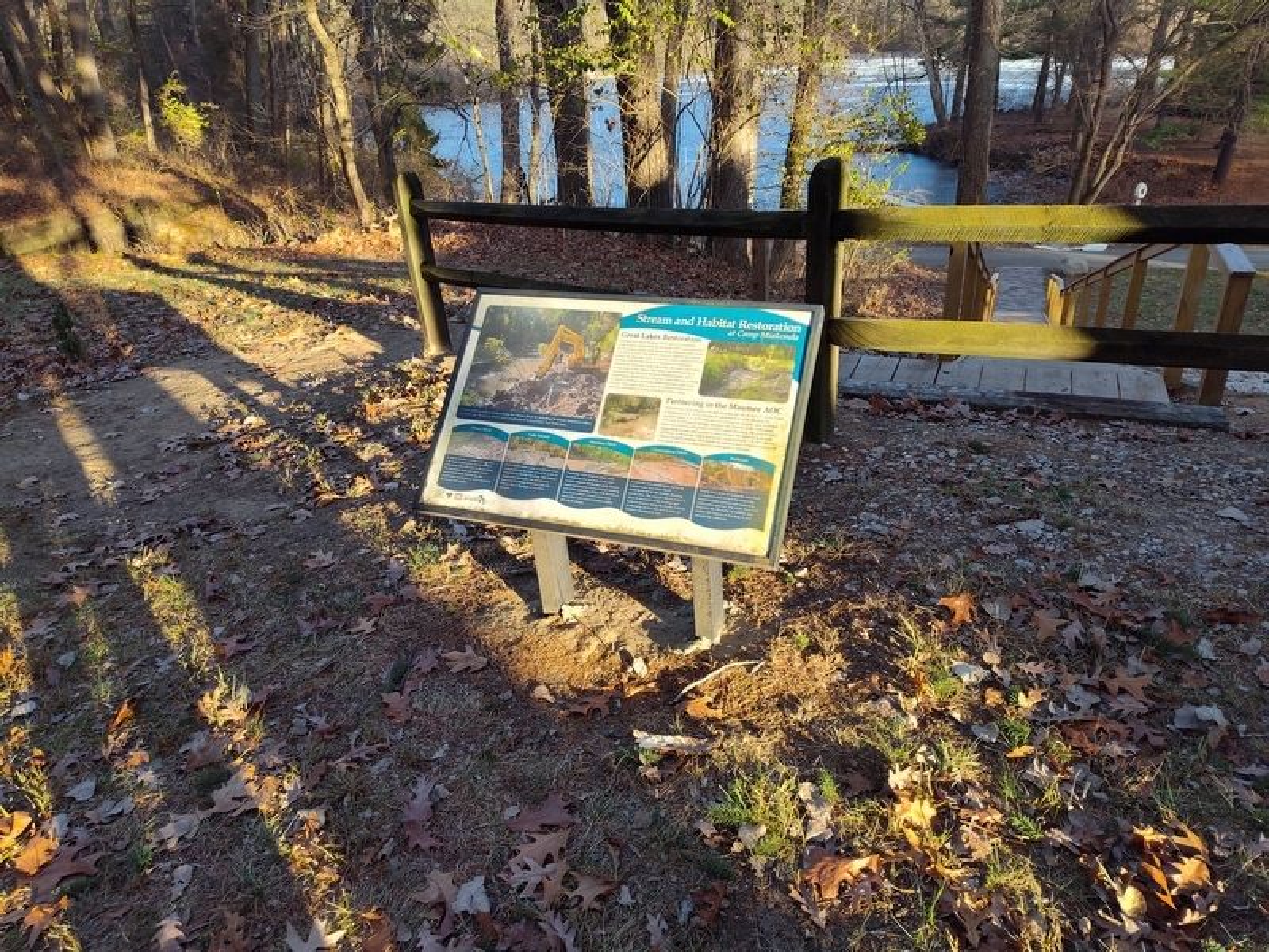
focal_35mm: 23
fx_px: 843
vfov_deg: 58.9
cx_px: 634
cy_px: 476
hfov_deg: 73.9
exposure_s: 1/393
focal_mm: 5.56
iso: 100
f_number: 1.8
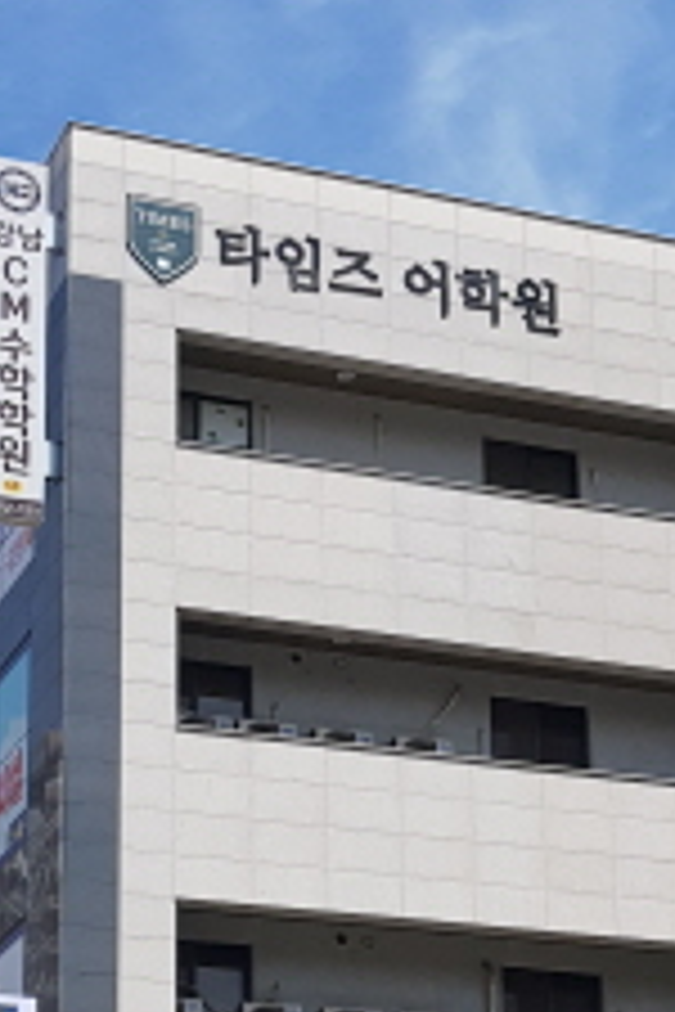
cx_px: 526
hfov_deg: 27.6
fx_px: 1350
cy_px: 832
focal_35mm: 48
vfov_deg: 39.3
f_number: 1.7
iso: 40
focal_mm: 4.2
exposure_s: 1/2552
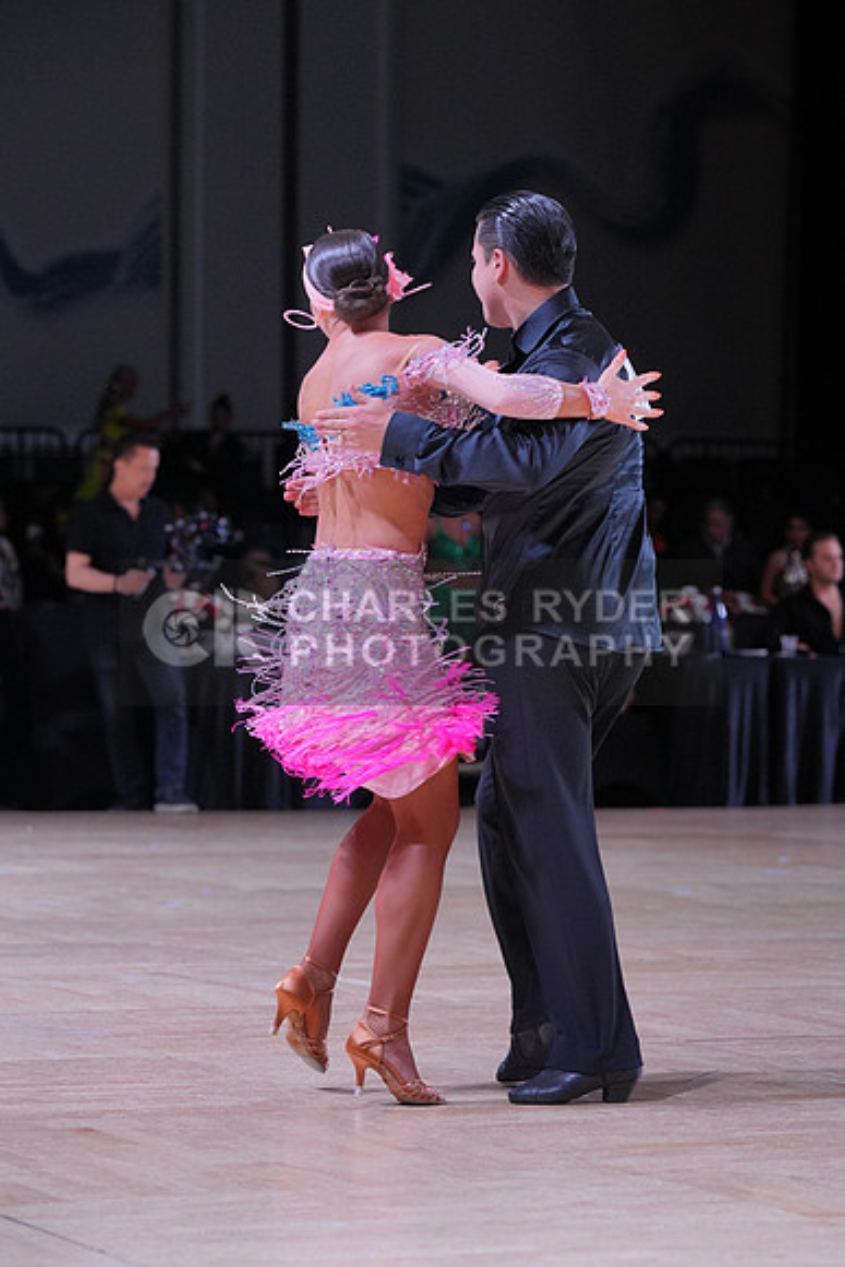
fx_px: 5067
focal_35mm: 144
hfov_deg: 9.5
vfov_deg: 14.2
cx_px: 422
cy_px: 634
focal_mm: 144
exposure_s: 1/400
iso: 2000
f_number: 5.6
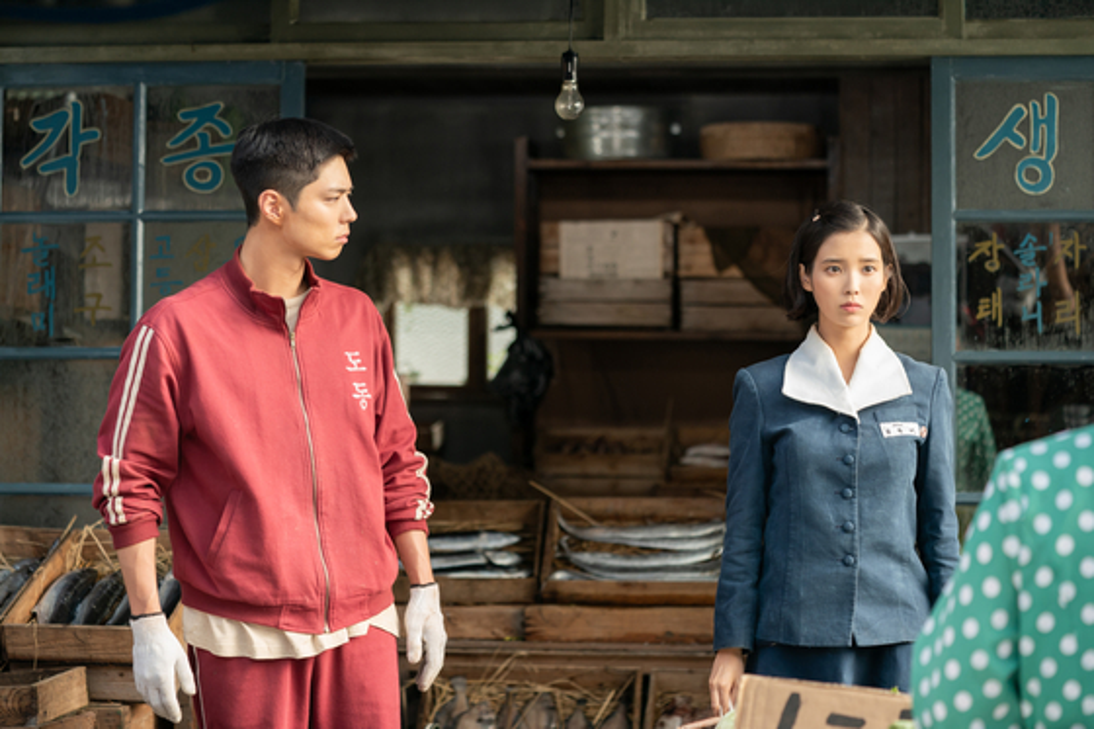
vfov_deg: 18.4
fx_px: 2248
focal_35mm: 74
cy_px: 364
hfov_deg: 27.4
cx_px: 547
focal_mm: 74
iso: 400
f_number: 2.8
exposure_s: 1/1250
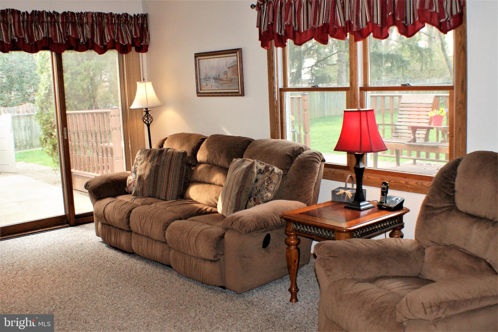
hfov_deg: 50.7
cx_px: 249
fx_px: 526
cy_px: 166
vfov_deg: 35.0
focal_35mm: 38
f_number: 5.6
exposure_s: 1/60
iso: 400
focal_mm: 18
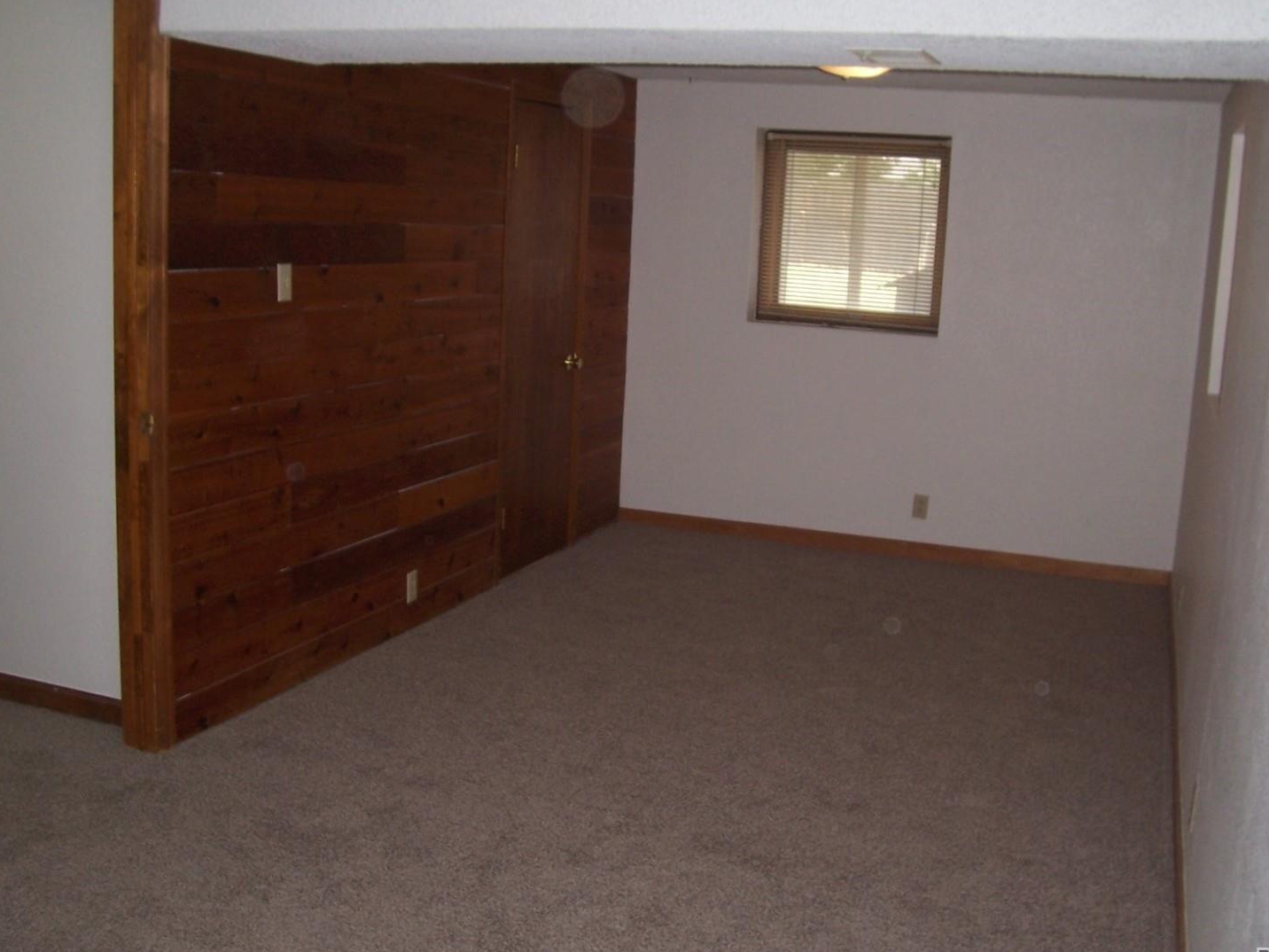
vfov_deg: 37.7
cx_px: 690
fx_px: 1393
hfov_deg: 48.9
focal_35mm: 38
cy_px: 444
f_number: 2.7
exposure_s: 1/60
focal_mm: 5.6
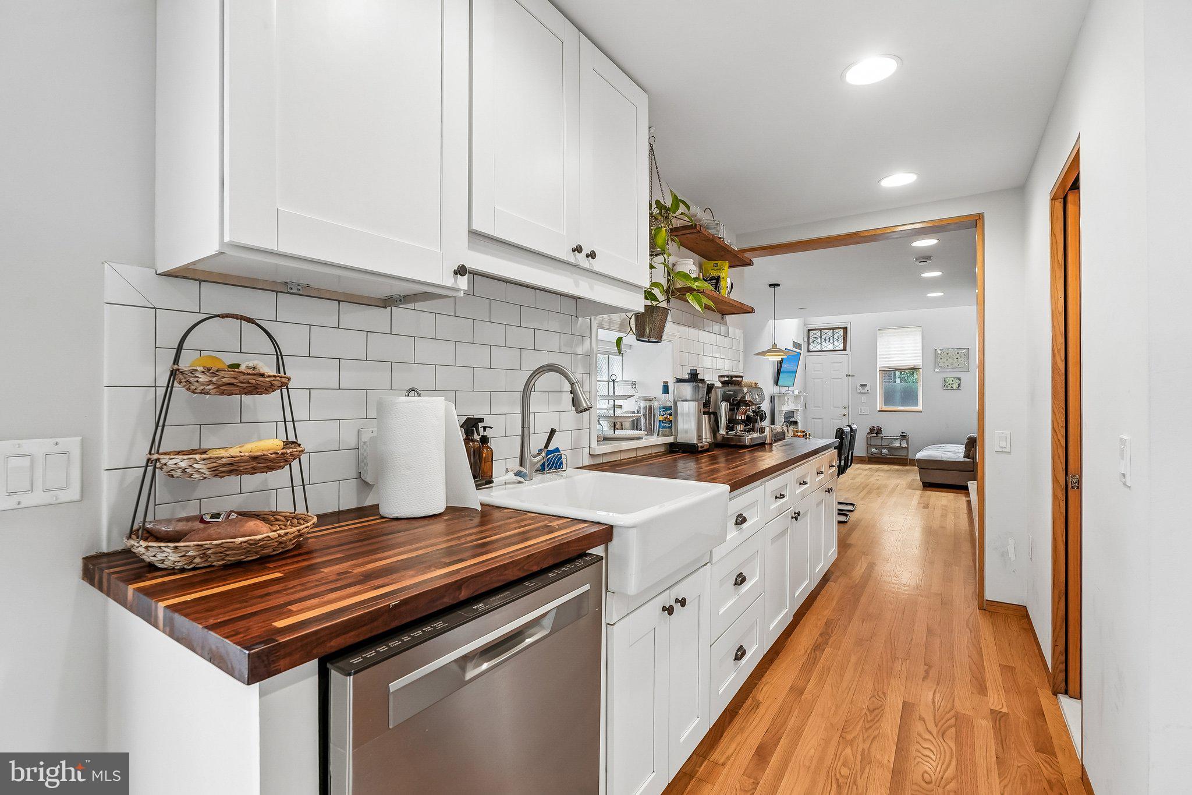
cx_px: 596
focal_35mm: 16
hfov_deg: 96.7
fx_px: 530
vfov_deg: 73.7
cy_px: 398
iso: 400
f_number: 8
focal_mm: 16
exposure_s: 1/15
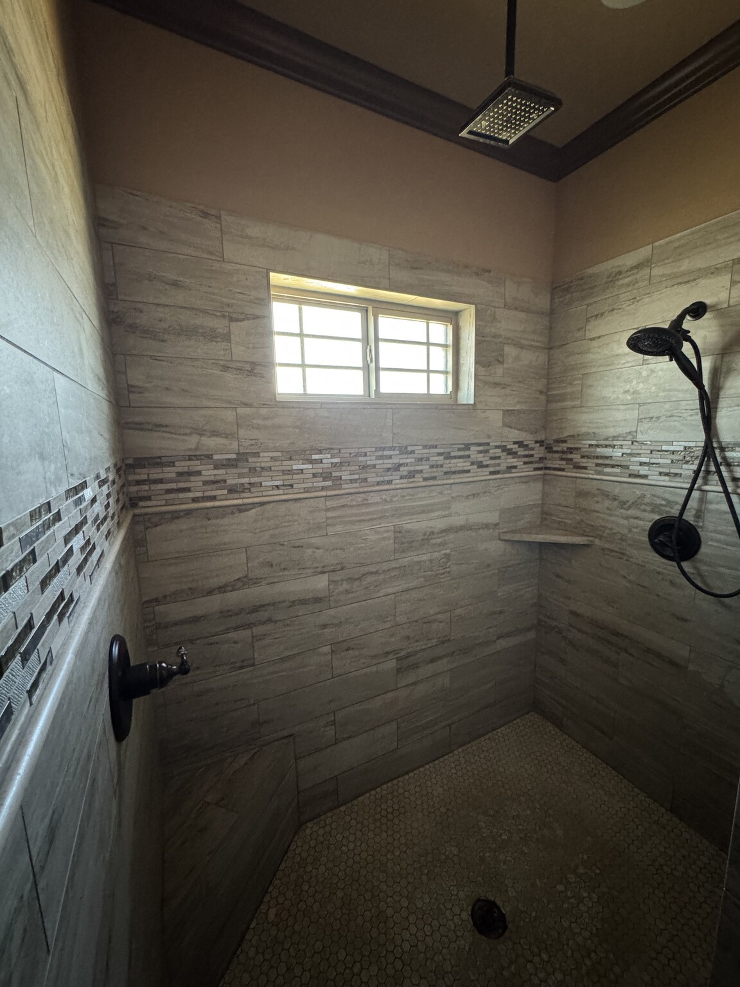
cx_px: 370
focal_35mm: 14
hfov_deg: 85.7
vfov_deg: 102.1
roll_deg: +1.1
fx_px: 399
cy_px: 494
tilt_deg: -9.0
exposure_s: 1/60
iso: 640
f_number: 2.2
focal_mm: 2.22
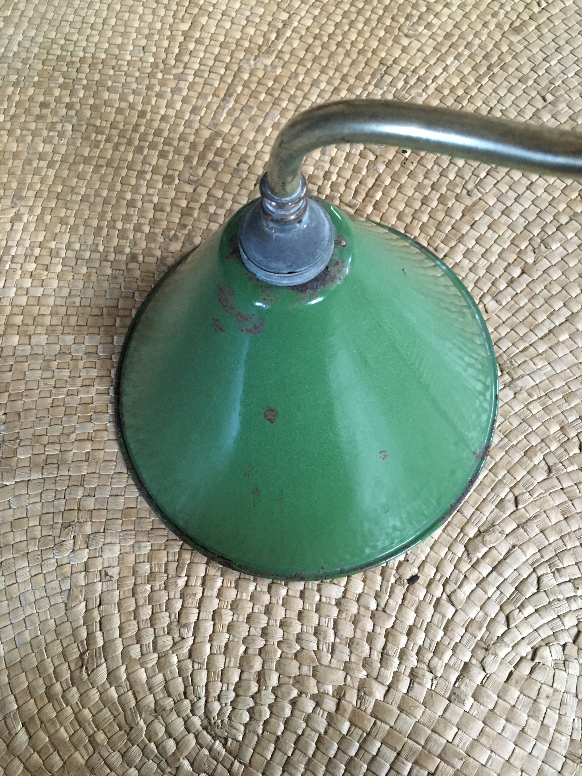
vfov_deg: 61.7
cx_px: 291
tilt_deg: -69.0
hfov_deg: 48.2
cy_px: 388
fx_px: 650
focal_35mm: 29
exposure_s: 1/17
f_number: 2.2
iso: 200
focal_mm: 4.15
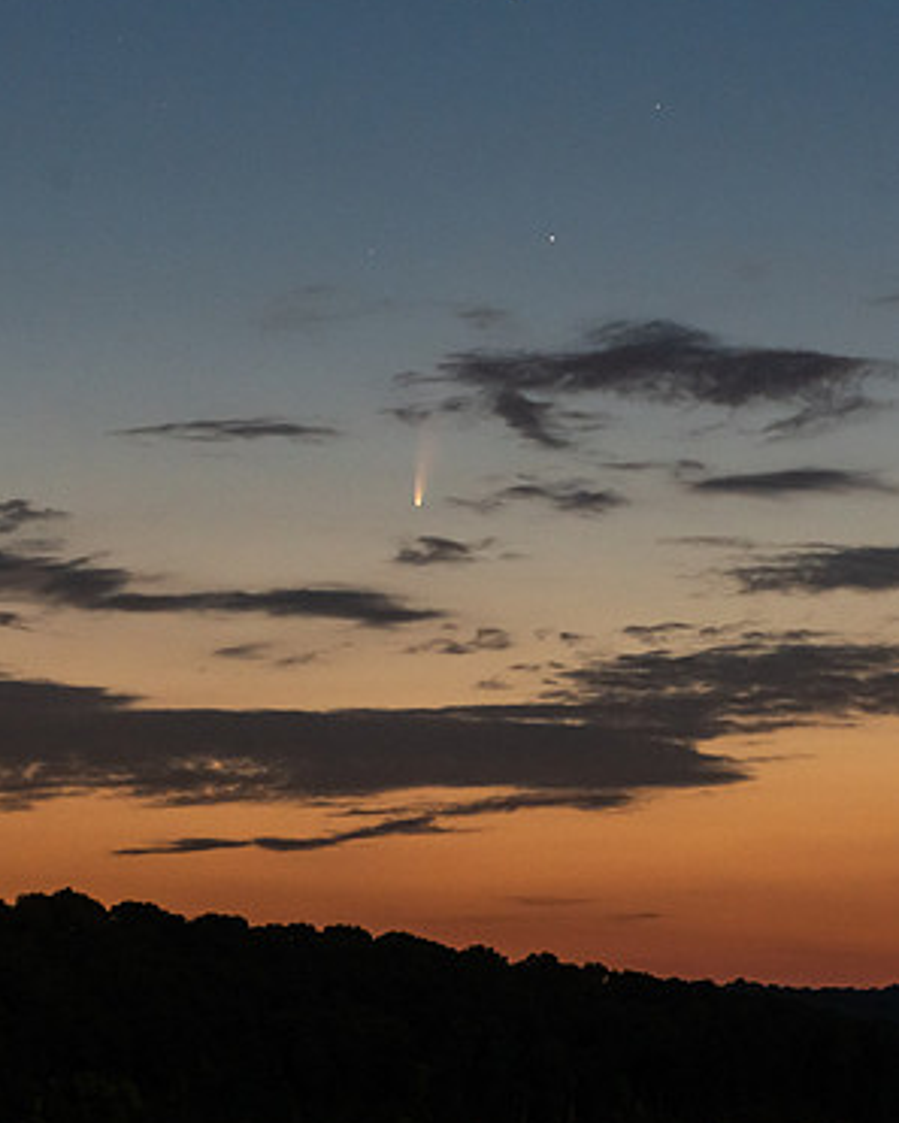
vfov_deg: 11.6
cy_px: 628
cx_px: 382
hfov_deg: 9.3
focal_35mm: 166
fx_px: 5519
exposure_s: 6
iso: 1600
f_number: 7.1
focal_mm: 80
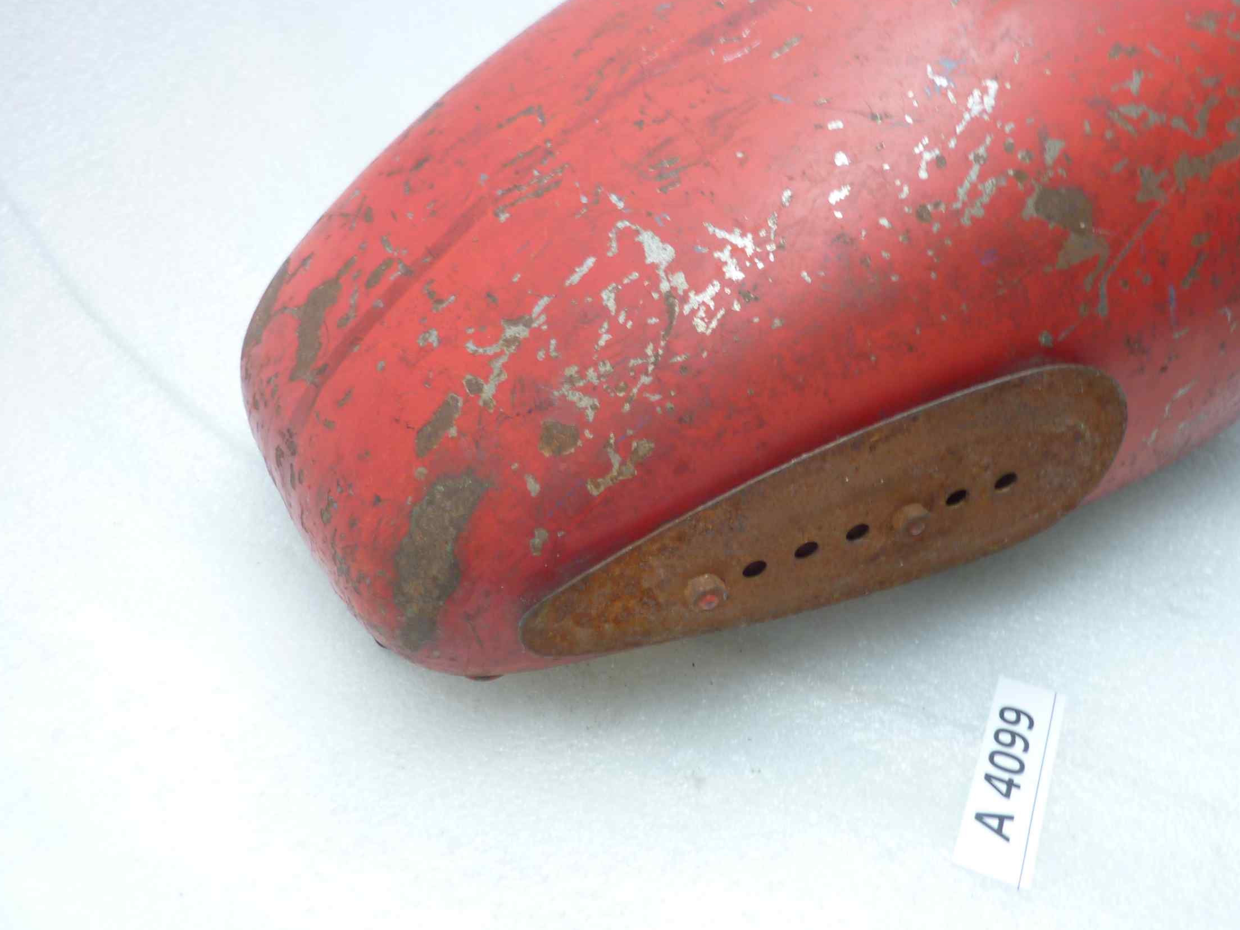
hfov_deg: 61.4
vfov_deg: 48.1
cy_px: 406
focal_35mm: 29
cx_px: 706
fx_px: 1039
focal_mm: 4.1
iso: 80
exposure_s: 1/8
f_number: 3.3
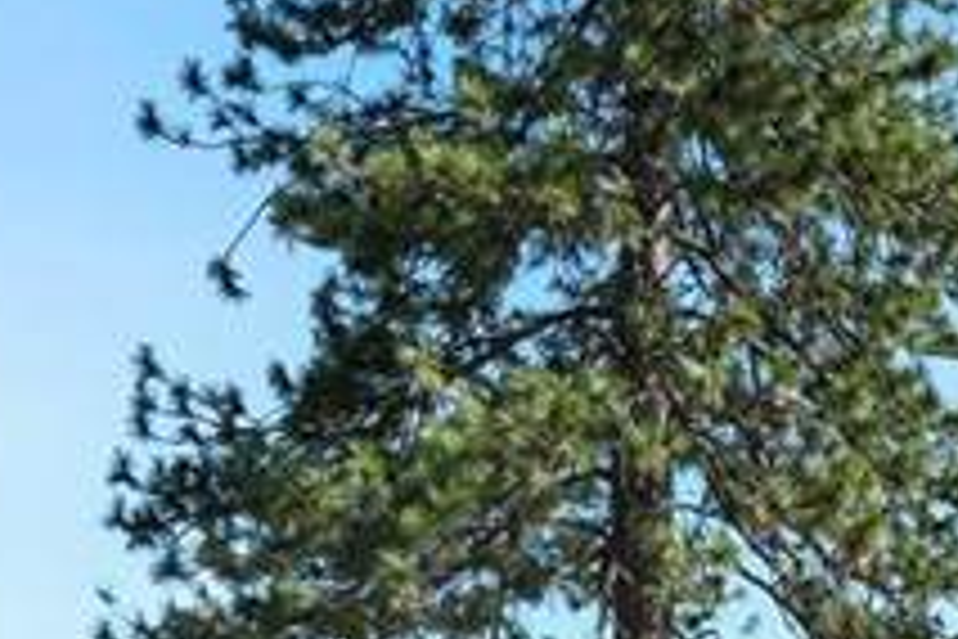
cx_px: 1228
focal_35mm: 96
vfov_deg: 14.2
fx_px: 2554
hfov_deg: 19.6
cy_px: 538
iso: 100
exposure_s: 1/60
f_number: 8
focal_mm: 20
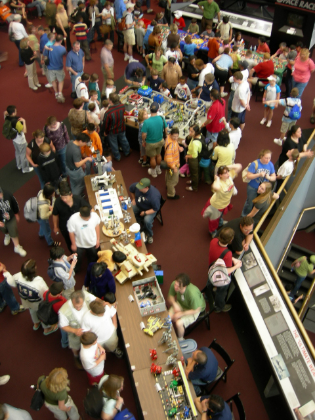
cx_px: 158
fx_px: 437
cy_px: 210
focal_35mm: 36
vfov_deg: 51.4
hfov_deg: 39.7
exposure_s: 1/6.8
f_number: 2.7
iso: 64
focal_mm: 7.5
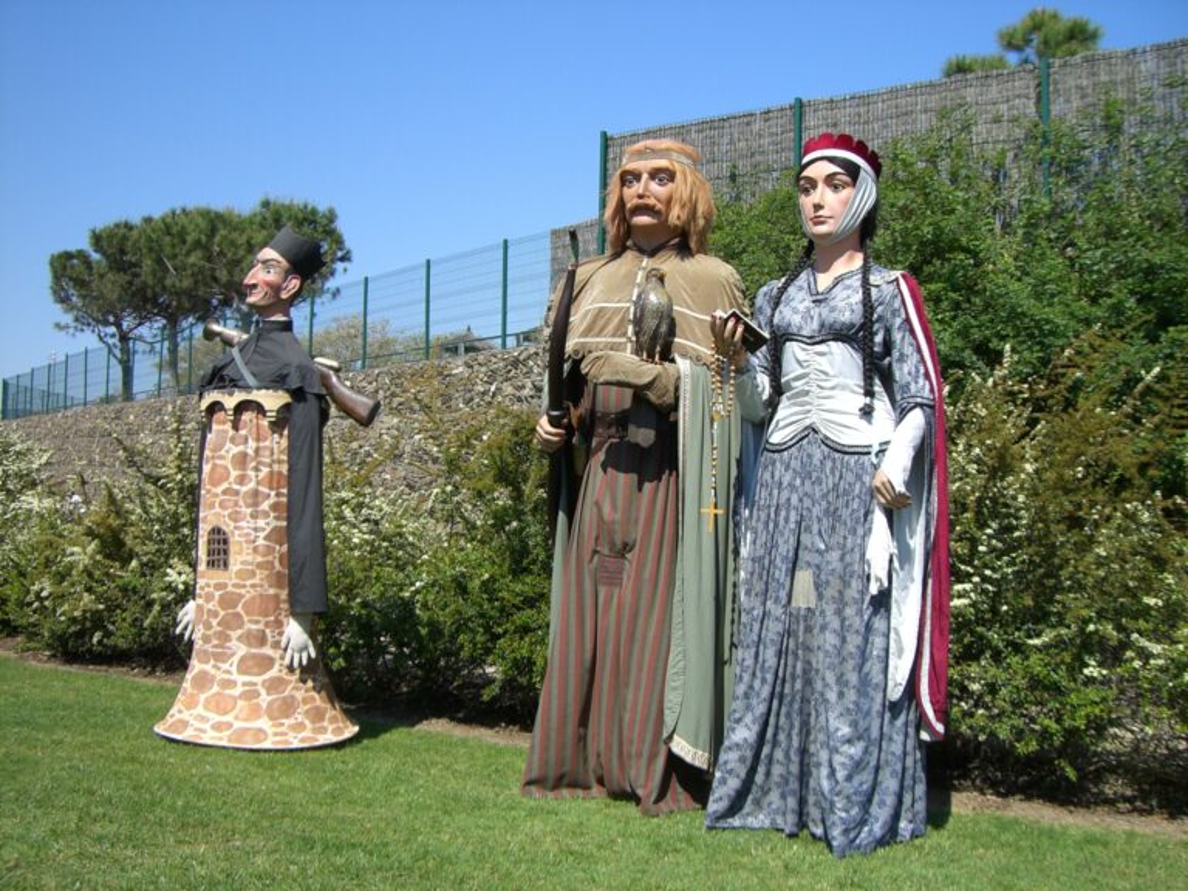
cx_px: 594
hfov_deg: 49.0
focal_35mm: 38
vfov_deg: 37.7
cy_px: 446
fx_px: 1304
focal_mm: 6.2
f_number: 4.3
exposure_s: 1/640
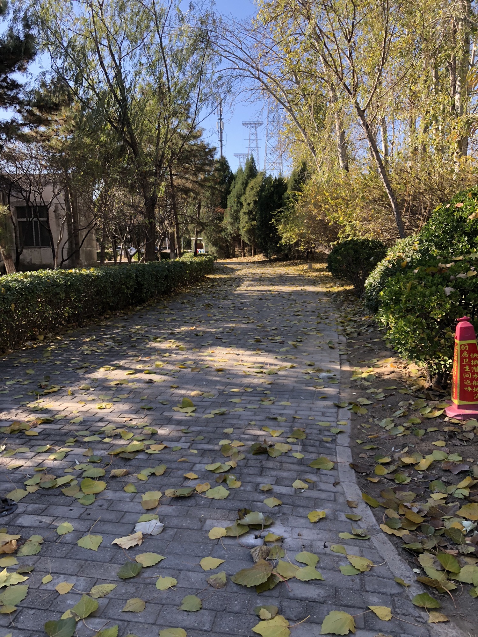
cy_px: 318
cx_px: 239
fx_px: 516
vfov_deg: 63.4
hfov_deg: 49.7
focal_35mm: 28
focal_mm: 4
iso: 20
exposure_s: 1/355
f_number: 1.8
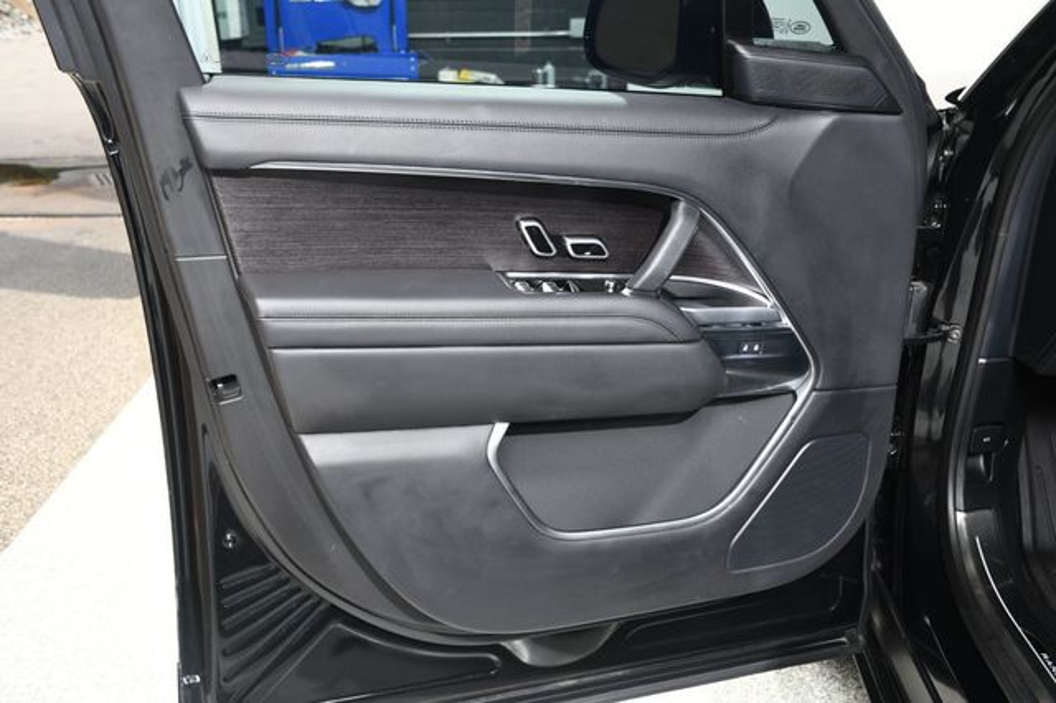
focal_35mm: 34
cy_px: 352
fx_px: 997
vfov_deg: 38.8
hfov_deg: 55.8
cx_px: 528
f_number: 3.8
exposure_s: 1/160
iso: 100
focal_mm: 23
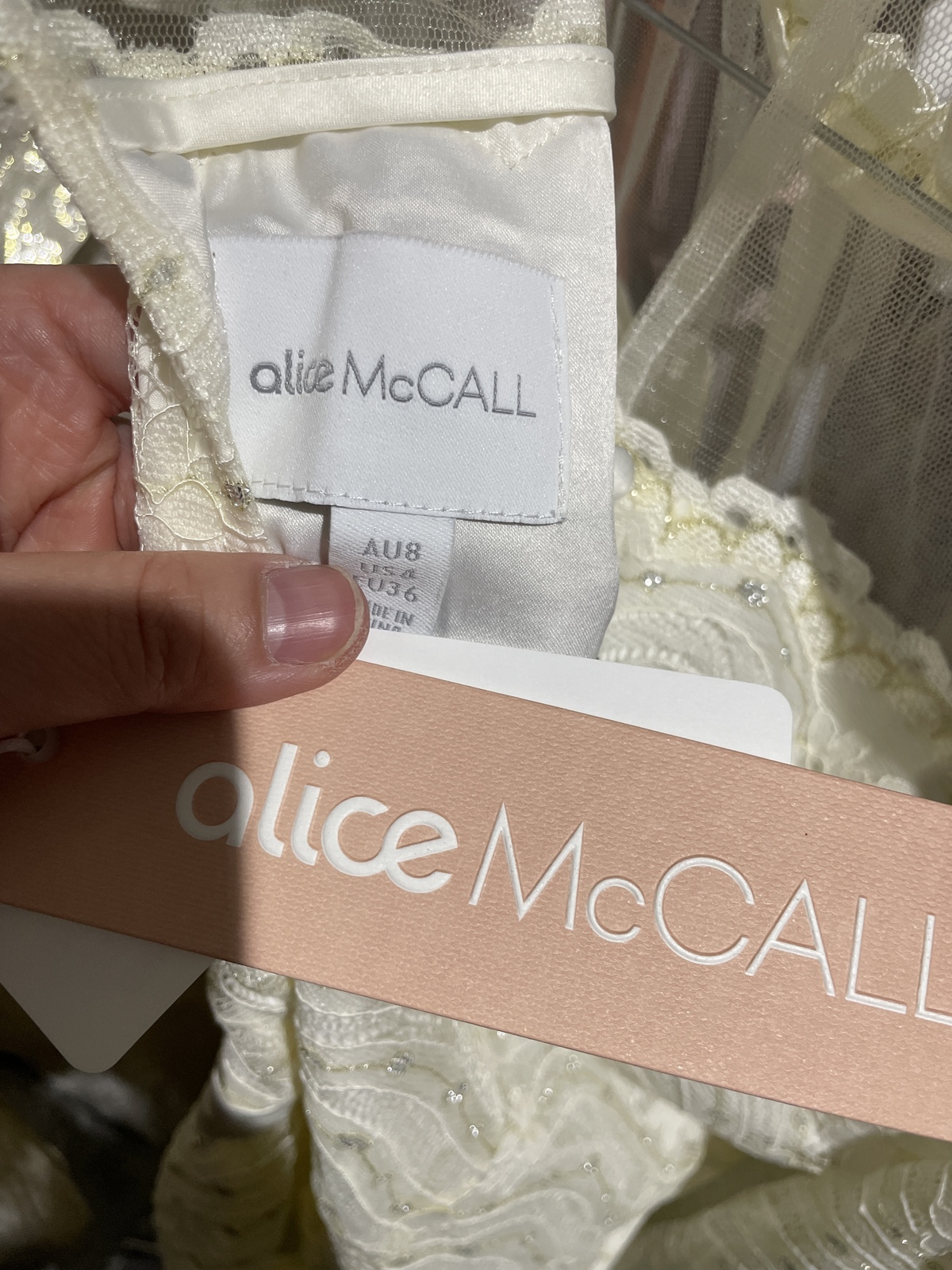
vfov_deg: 67.3
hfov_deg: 53.1
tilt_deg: -53.5
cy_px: 635
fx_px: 953
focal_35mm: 26
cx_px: 476
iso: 100
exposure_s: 1/100
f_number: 1.6
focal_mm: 4.2
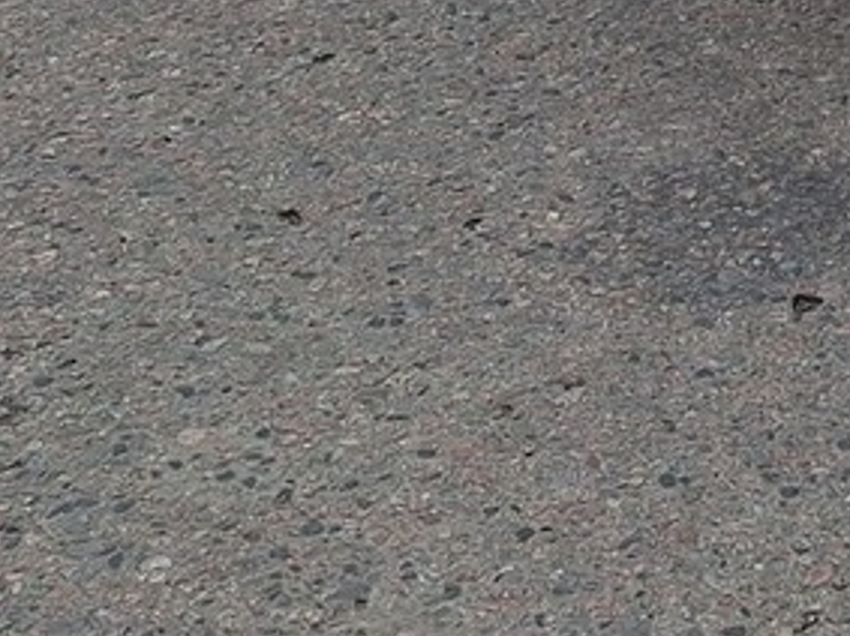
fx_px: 2872
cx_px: 1310
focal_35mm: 117
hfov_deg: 15.4
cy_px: -843
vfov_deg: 10.9
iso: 40
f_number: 1.8
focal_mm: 5.54
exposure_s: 1/577
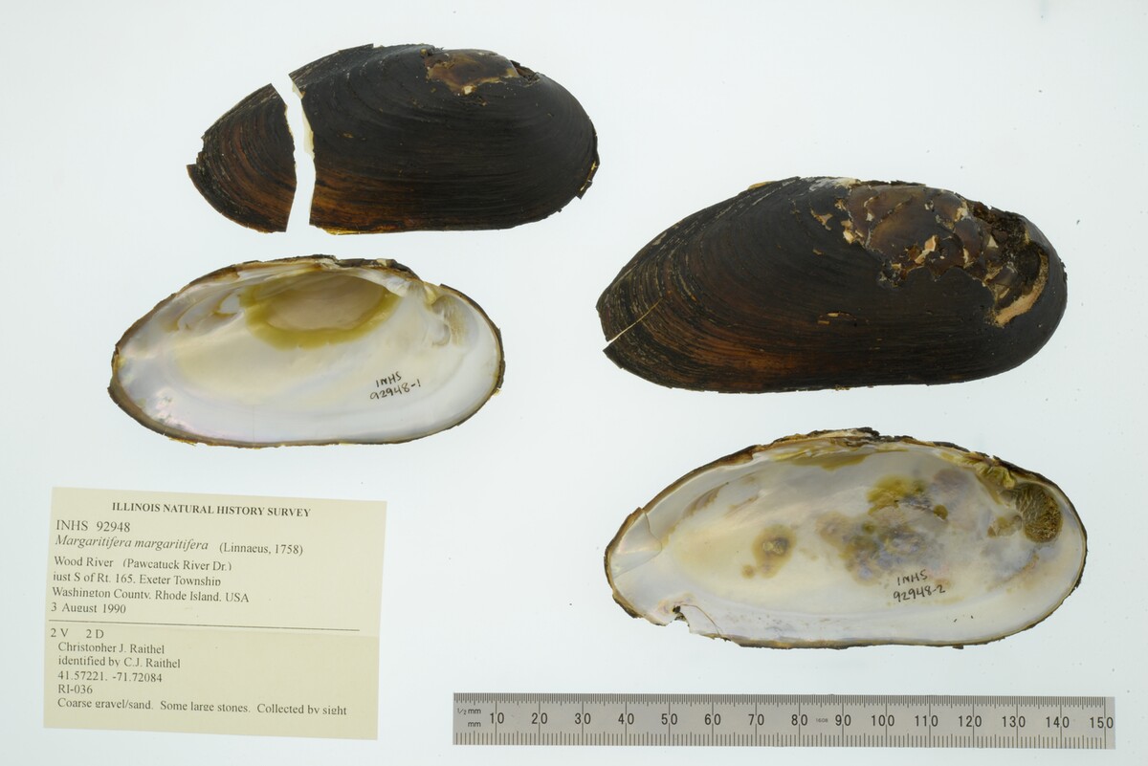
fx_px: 1914
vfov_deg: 22.6
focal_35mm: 60
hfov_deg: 33.4
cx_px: 574
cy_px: 383
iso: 100
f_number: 32
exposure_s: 1/8
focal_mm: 60
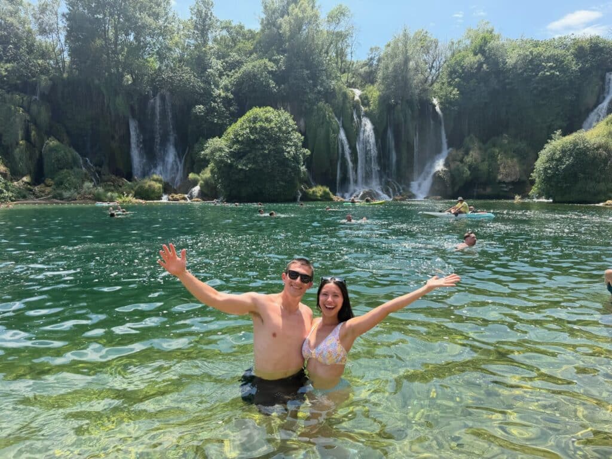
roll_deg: +0.5
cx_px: 306
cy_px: 230
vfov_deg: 56.8
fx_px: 424
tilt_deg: -4.3
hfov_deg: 71.6
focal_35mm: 24
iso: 80
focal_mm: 6.76
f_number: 1.78
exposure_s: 1/2232
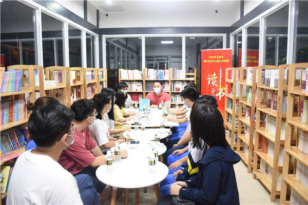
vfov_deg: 47.9
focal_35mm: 27
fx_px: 231
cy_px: 102
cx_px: 154
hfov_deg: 67.4
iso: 500
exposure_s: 1/20
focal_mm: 18
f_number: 3.5
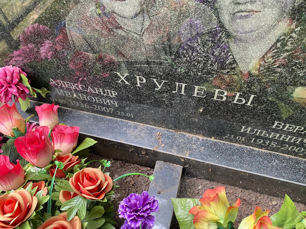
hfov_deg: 67.3
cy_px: 114
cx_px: 153
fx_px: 230
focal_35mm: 26
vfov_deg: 53.1
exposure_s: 1/60
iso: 160
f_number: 1.8
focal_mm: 4.25
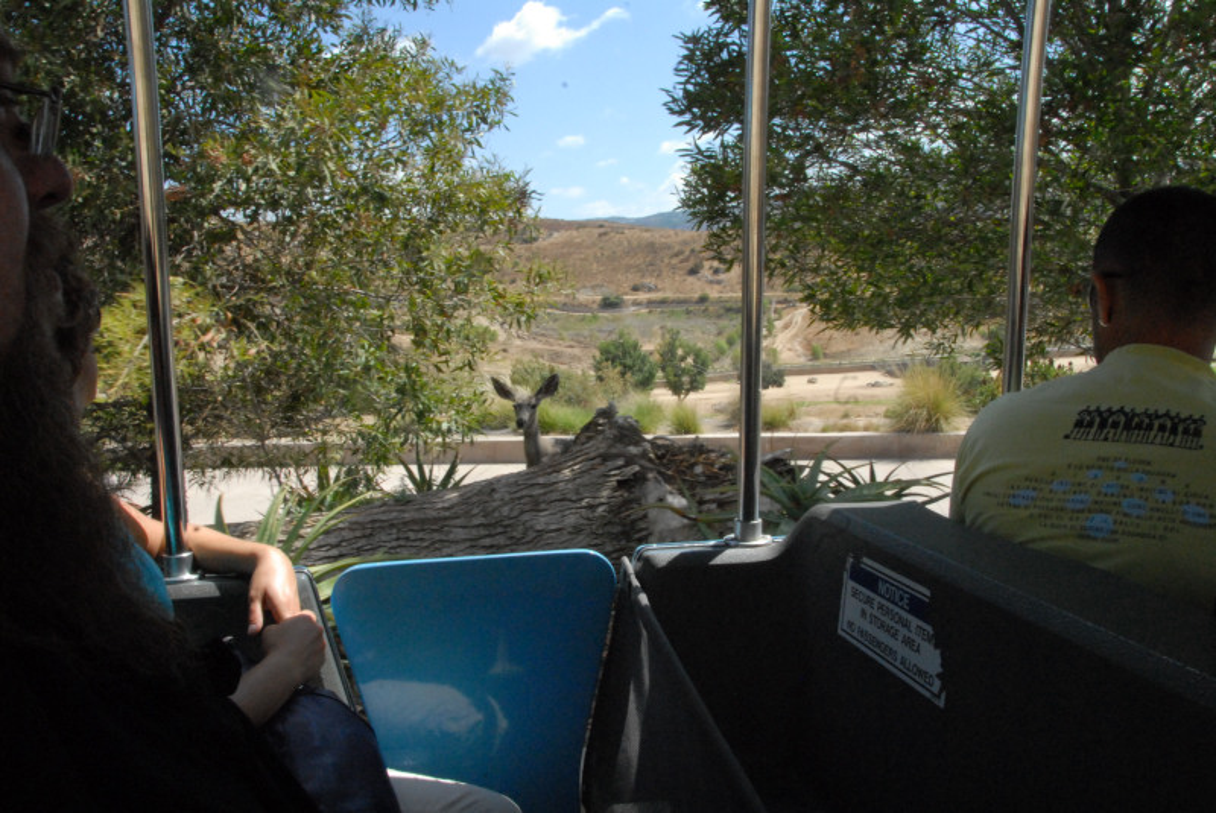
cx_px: 608
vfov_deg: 43.7
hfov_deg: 61.9
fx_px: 1014
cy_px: 406
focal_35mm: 30
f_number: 22
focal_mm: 20
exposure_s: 1/125
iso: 1100
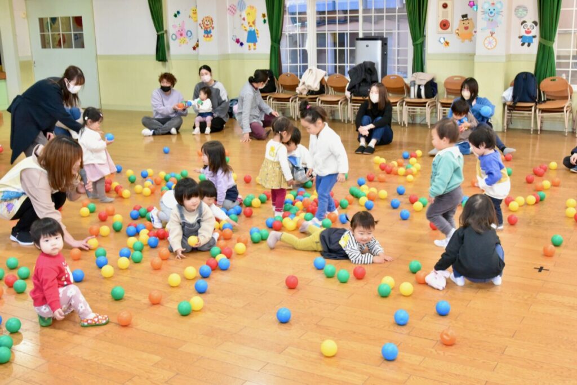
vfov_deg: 33.4
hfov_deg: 48.5
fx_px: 641
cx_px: 288
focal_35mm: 40
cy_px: 192
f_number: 11
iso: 6400
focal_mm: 40
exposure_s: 1/100
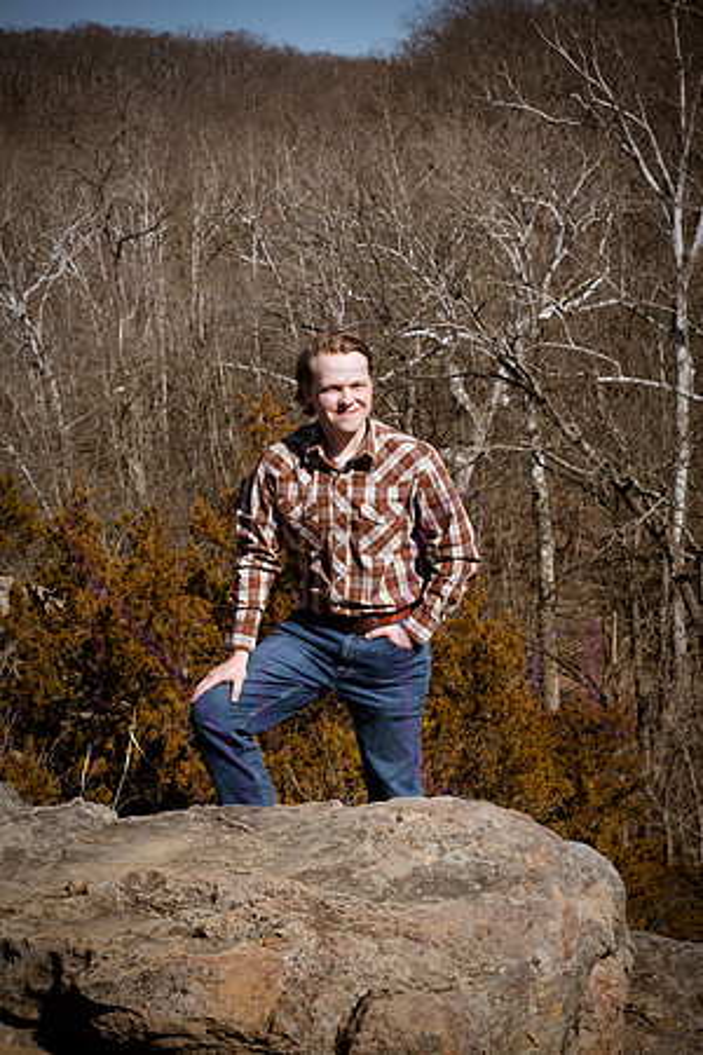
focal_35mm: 80
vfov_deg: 25.4
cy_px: 528
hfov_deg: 17.1
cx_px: 352
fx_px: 2343
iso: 800
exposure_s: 1/1000
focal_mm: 80
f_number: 16
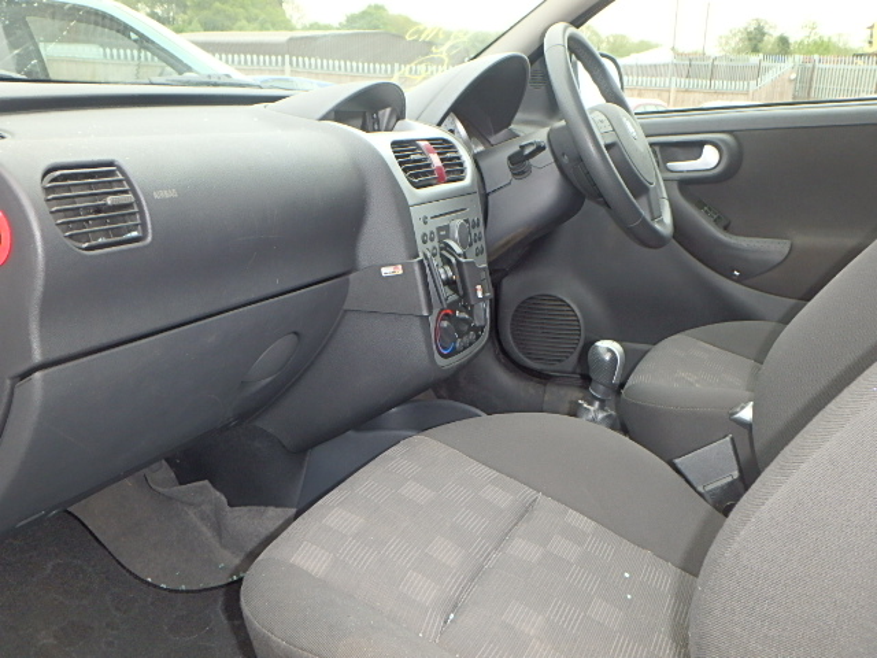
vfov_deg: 41.8
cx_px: 438
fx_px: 861
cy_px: 329
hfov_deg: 54.0
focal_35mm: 34
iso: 200
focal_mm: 6
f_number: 4.9
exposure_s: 1/40
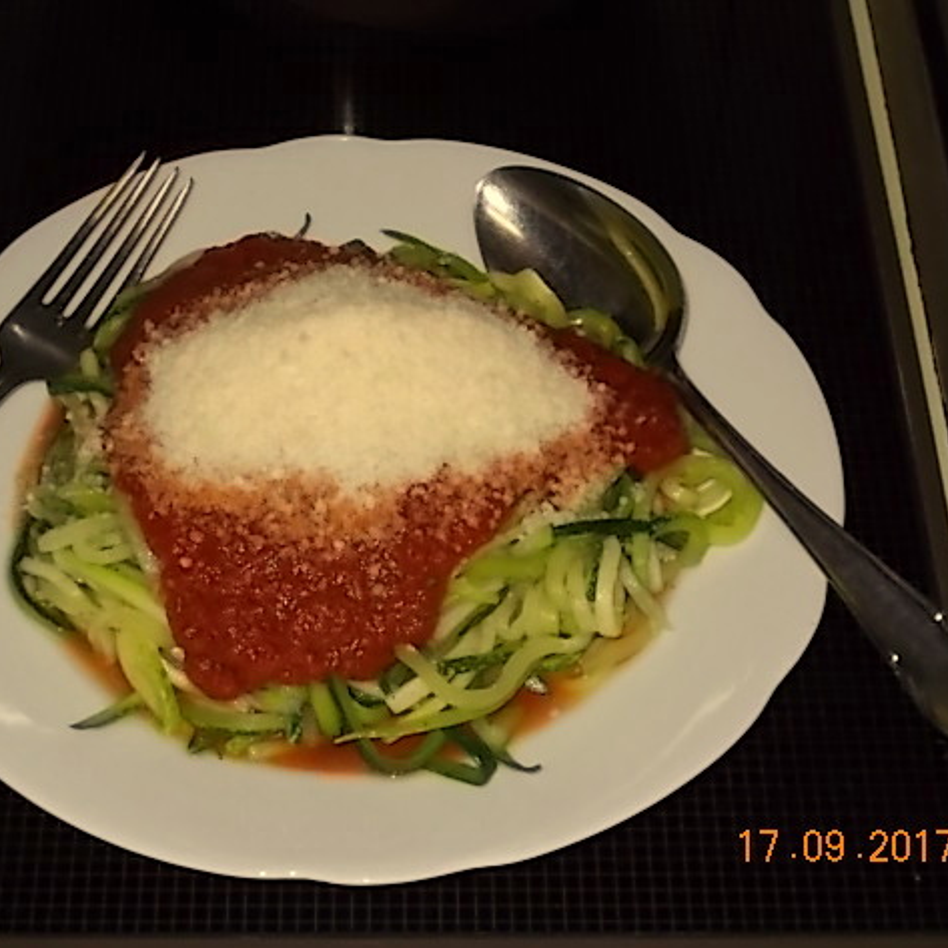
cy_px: 479
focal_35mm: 79
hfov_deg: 21.9
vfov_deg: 21.9
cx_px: 379
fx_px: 2448
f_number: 5.3
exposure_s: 1/60
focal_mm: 11.8
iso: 200
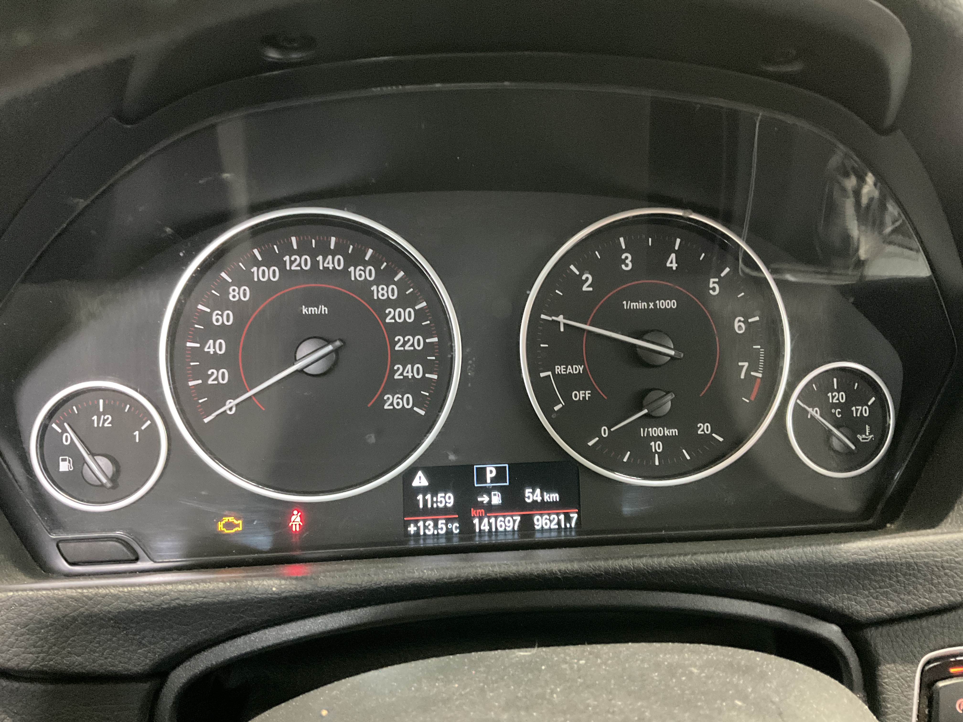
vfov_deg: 48.2
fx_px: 807
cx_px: 482
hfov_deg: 61.7
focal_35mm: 29
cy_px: 361
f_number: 1.8
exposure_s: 1/24
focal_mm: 3
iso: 500
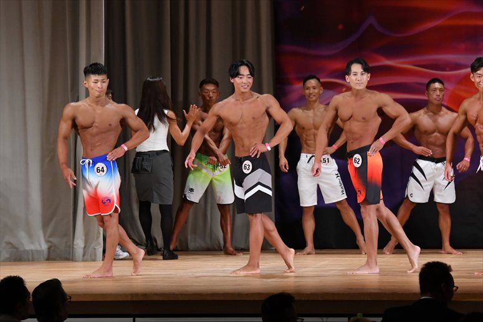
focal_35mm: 187
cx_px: 242
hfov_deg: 11.0
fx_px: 2508
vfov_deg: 7.3
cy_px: 161
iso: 3200
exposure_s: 1/400
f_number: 5.6
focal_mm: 125
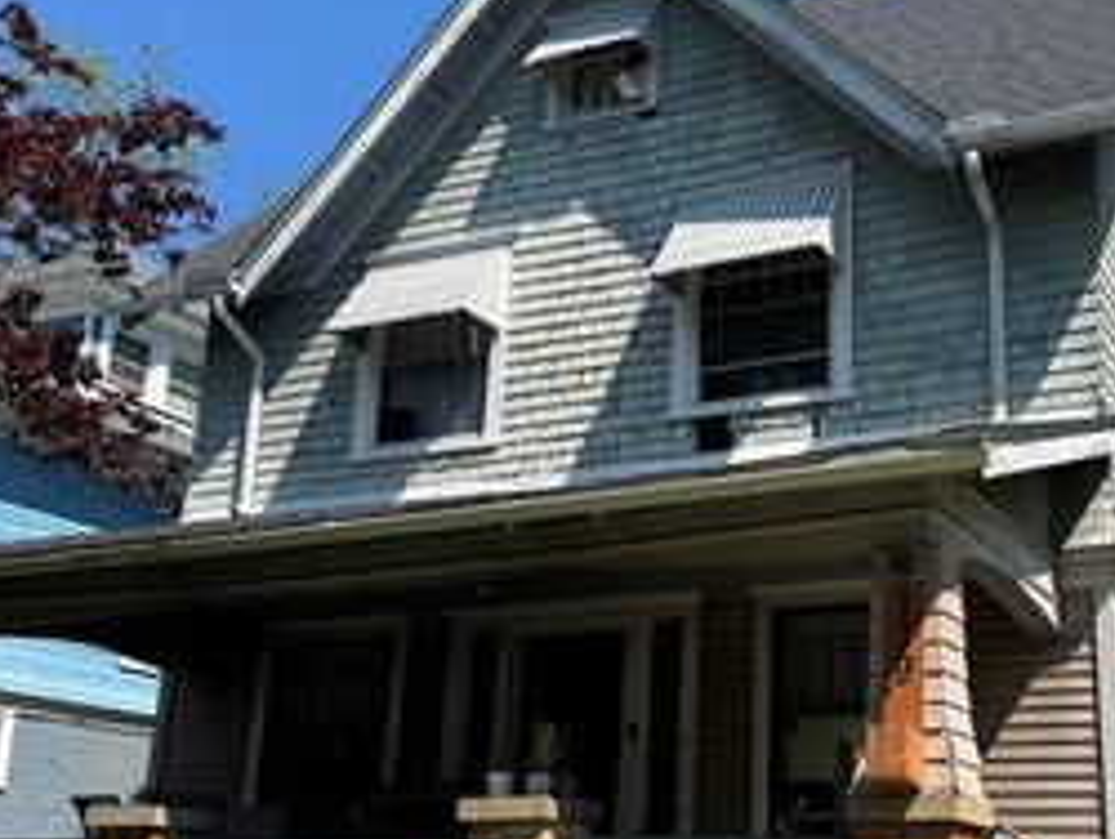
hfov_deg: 39.2
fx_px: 1548
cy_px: 453
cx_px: 736
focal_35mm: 48
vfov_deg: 30.3
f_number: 1.78
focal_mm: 6.76
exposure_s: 1/3413
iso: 80
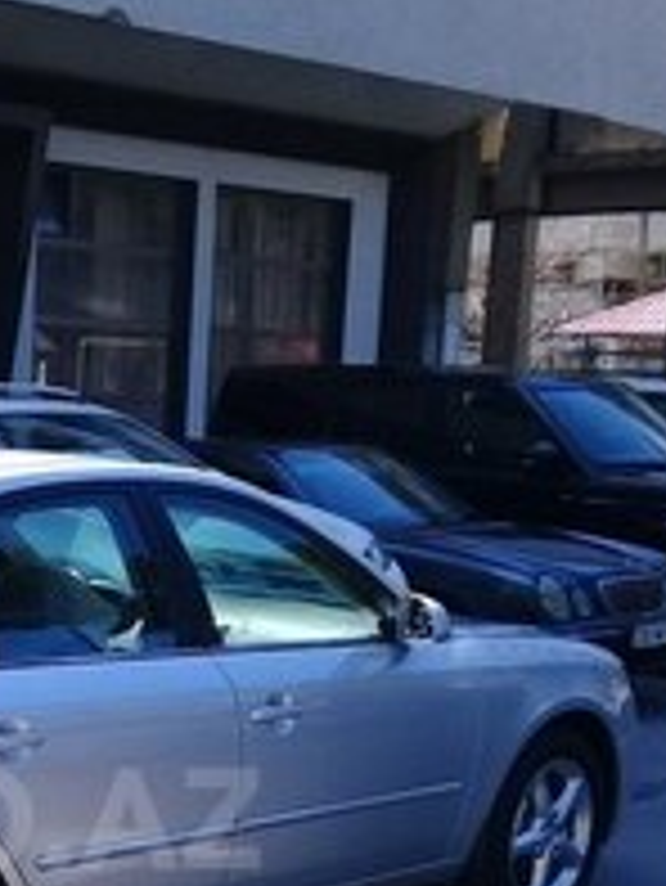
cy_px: 819
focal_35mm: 78
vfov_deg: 24.2
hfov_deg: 18.2
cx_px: -86
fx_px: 1999
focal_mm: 3.3
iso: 50
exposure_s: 1/456
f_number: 2.2
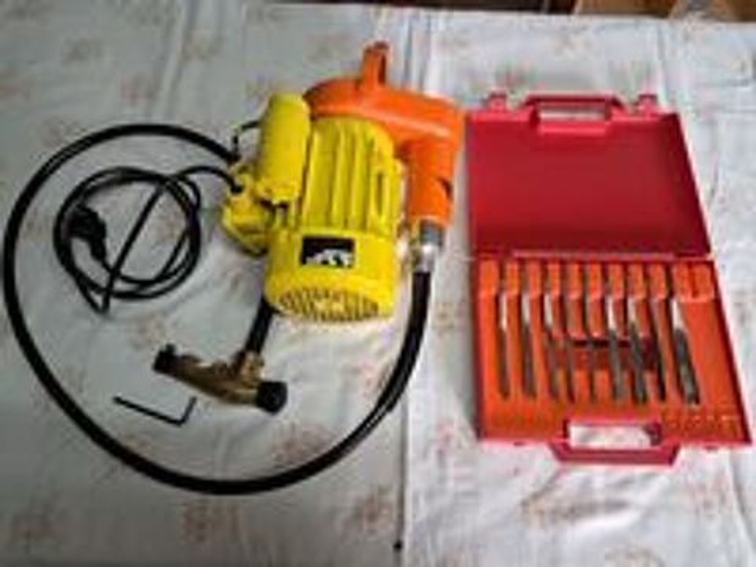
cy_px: 284
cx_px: 378
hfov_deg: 65.3
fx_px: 590
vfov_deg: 51.4
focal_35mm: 27
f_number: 1.8
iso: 500
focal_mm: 4
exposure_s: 1/50
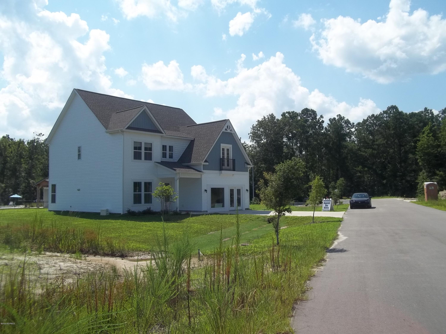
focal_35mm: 32
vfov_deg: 44.2
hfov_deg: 56.8
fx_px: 412
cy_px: 167
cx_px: 223
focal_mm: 5.7
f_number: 8.8
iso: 64
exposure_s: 1/200
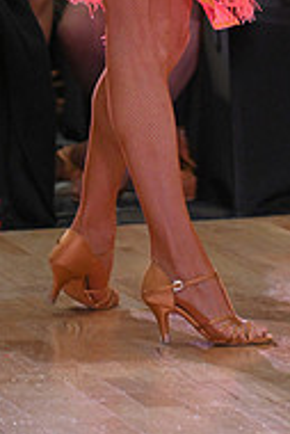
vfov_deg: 3.4
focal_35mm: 611
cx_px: 366
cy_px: -199
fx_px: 7369
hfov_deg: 2.3
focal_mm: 200
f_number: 5
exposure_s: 1/320
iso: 3200
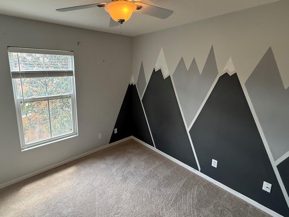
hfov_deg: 87.3
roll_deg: +0.2
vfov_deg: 71.3
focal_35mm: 18
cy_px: 95
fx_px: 150
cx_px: 125
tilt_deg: -6.9
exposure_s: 1/120
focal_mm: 2.22
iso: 160
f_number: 2.2
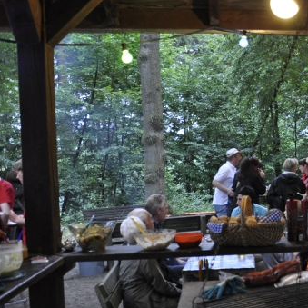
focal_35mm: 54
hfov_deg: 28.6
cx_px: 343
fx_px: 544
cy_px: 182
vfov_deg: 31.6
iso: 800
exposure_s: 1/15
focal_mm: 18
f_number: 3.5
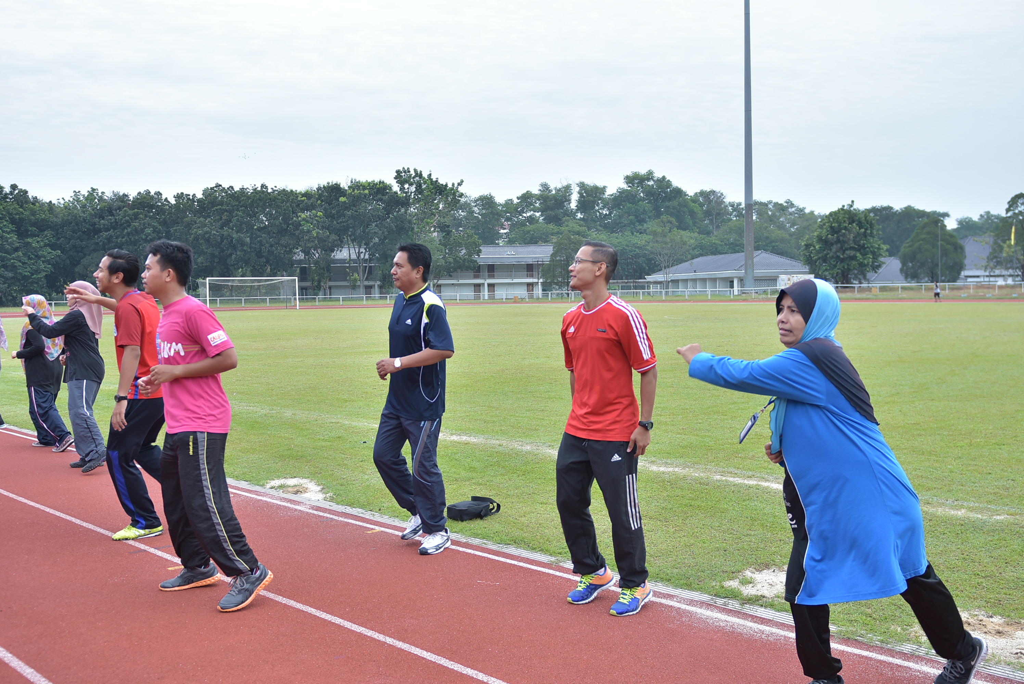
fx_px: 1025
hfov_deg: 53.1
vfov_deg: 36.9
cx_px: 512
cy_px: 342
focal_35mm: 36
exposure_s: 1/200
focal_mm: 24
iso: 100
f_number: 2.8
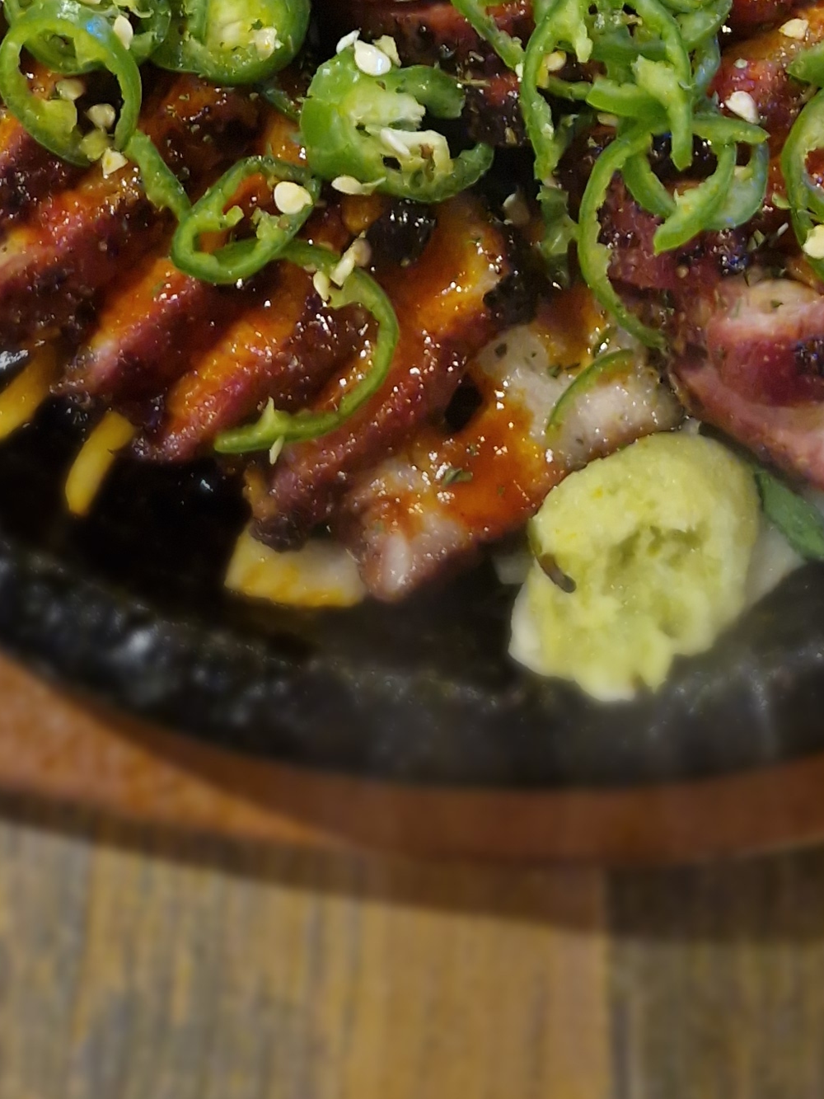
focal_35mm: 69
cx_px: 596
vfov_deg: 24.9
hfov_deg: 21.2
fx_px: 2190
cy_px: -277
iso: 800
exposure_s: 1/24
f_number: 1.8
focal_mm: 5.54
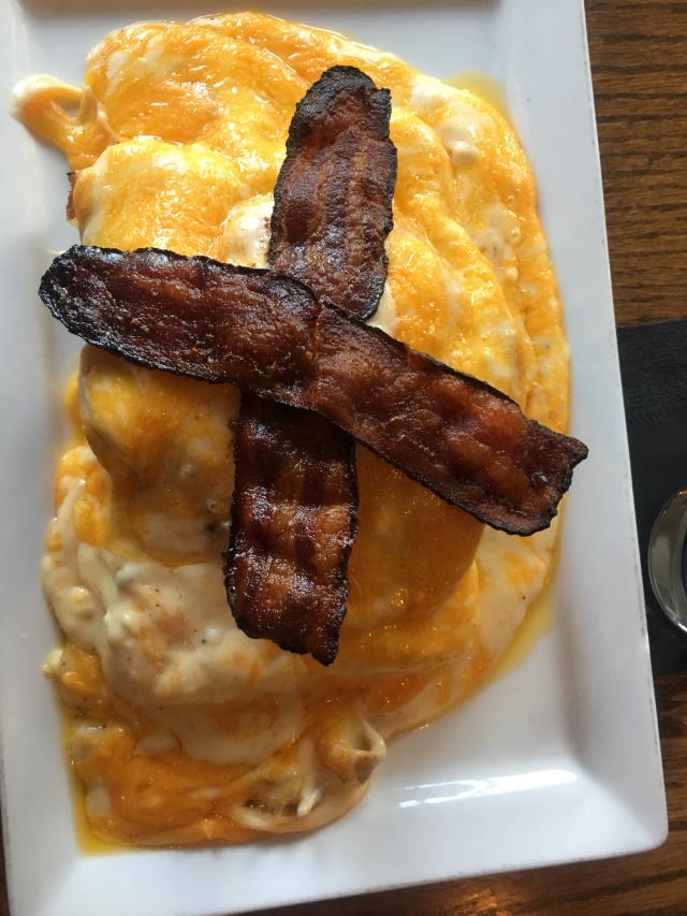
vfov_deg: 61.7
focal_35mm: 29
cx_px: 344
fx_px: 767
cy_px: 458
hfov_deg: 48.2
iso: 100
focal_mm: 4.15
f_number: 2.2
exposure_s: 1/30
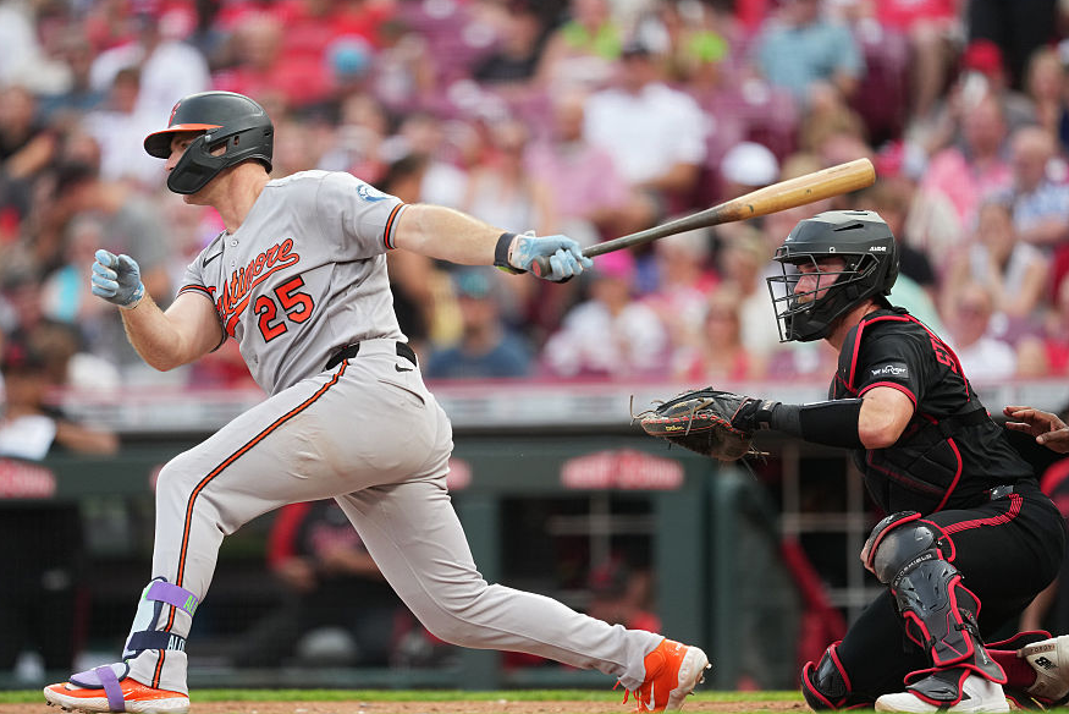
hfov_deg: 4.4
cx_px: 464
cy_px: 340
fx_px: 13901
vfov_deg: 2.9
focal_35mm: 468
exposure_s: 1/2500
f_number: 2.8
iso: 1600
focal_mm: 400
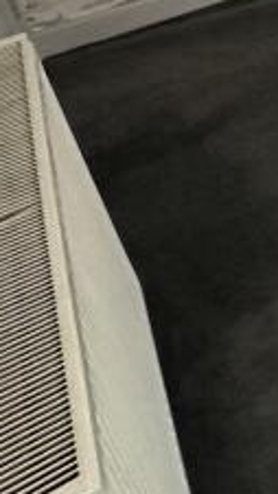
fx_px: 905
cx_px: 900
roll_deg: -0.7
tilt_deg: -22.0
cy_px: -162
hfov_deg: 10.3
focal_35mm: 69
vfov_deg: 25.8
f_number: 2.2
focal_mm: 2.22
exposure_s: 1/50
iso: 400
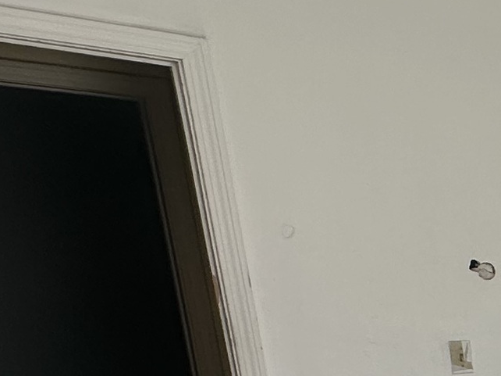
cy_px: 526
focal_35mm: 67
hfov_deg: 18.1
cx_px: 1032
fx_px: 969
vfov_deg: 19.7
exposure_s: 1/122
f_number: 2.2
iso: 40
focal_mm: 2.22
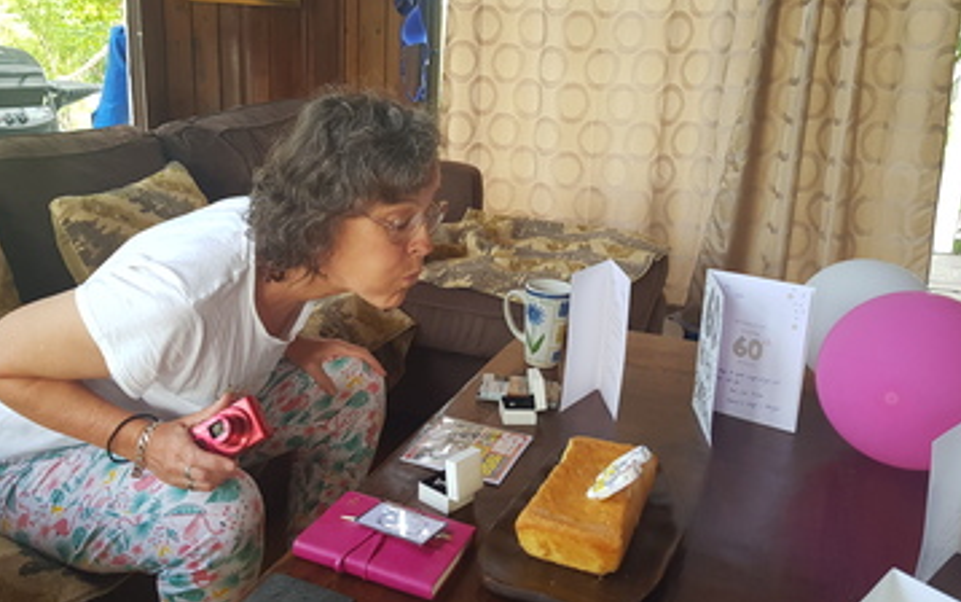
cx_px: 431
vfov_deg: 40.6
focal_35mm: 31
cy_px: 317
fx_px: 812
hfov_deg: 61.1
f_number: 1.7
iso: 100
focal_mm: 4.2
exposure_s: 1/50
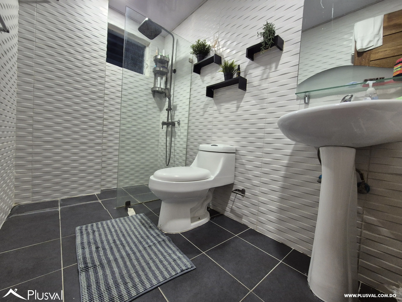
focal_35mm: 13
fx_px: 151
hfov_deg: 106.2
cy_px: 151
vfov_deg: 89.9
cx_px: 201
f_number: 2.2
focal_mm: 2.2
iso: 400
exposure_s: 1/60
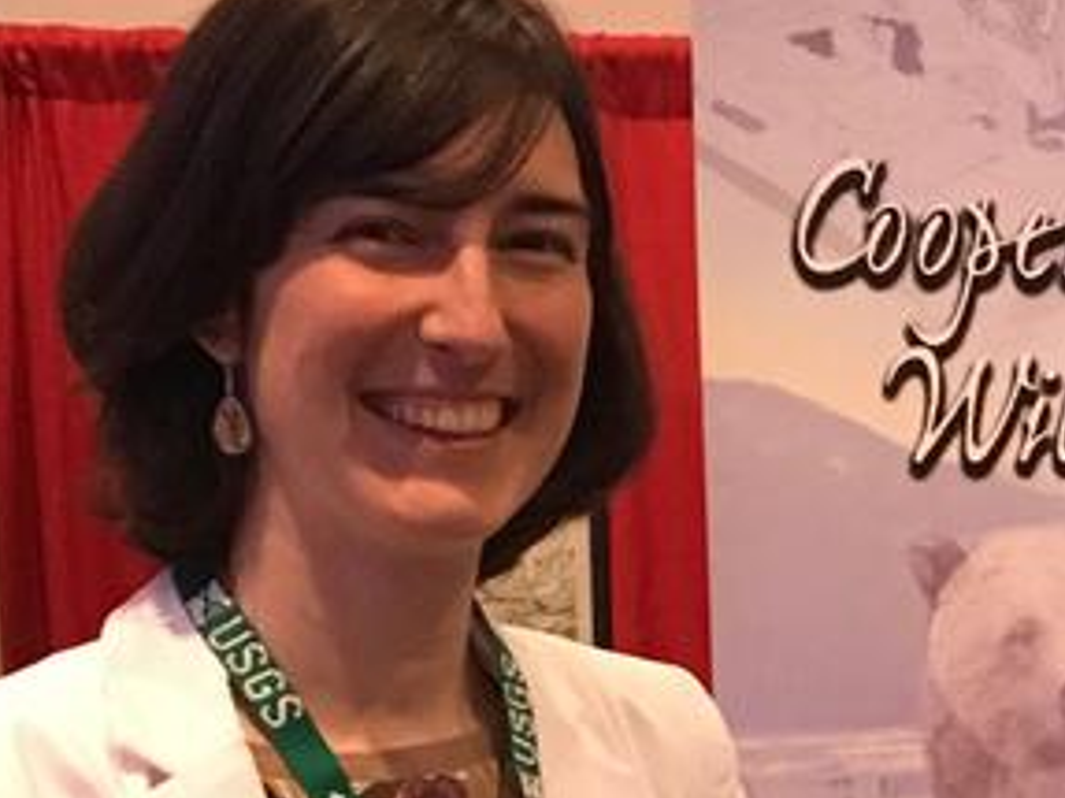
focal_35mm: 135
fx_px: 4152
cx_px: 1596
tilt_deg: -7.0
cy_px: 1069
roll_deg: +0.6
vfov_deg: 10.7
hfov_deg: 13.7
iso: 200
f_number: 2.2
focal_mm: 4.15
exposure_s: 1/30
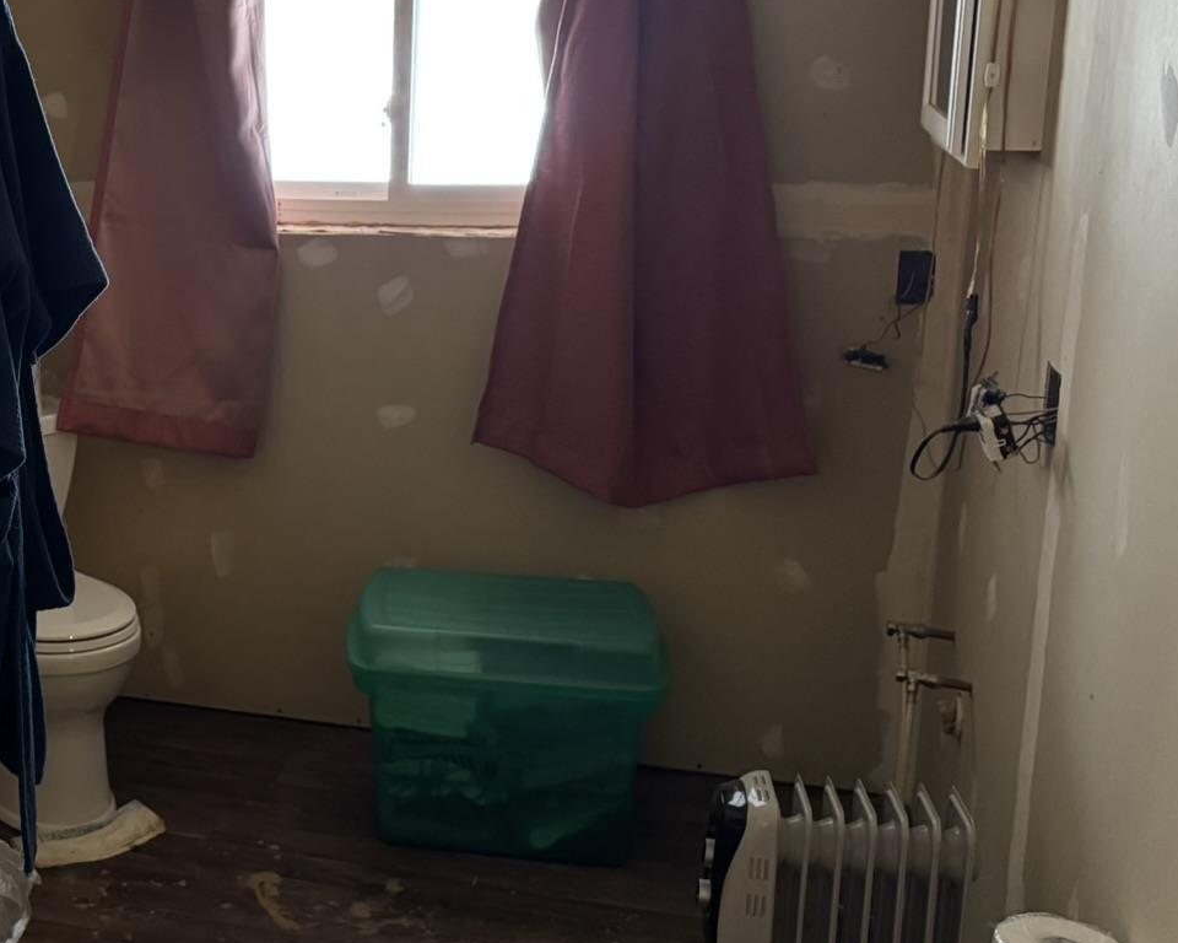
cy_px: 388
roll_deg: +1.3
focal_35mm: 50
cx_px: 38
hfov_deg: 34.4
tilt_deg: -13.2
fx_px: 1743
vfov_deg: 30.2
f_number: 1.78
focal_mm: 6.76
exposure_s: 1/40
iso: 800
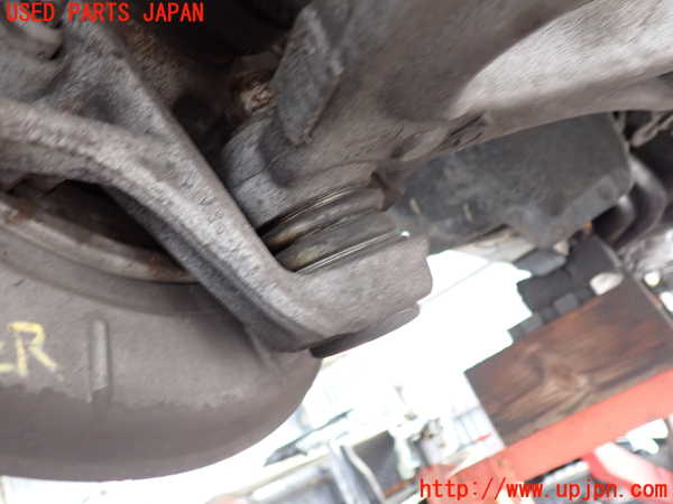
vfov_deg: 46.8
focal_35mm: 30
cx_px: 336
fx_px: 583
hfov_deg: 60.0
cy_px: 252
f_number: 2.3
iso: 400
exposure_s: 1/30
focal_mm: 5.4
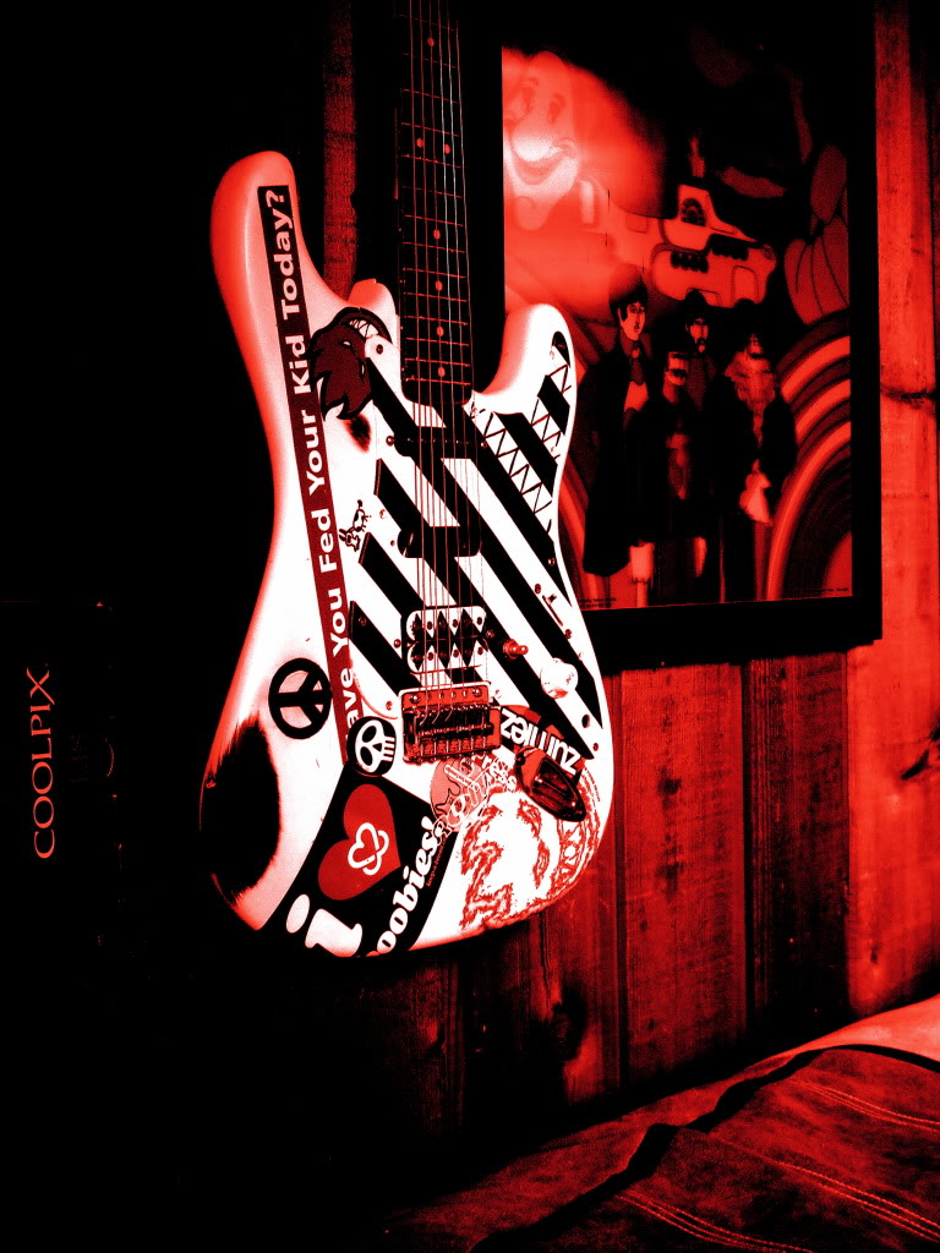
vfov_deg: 38.9
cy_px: 626
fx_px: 1774
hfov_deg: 29.7
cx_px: 470
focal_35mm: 49
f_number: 3.2
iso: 400
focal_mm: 7.9
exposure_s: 1/21
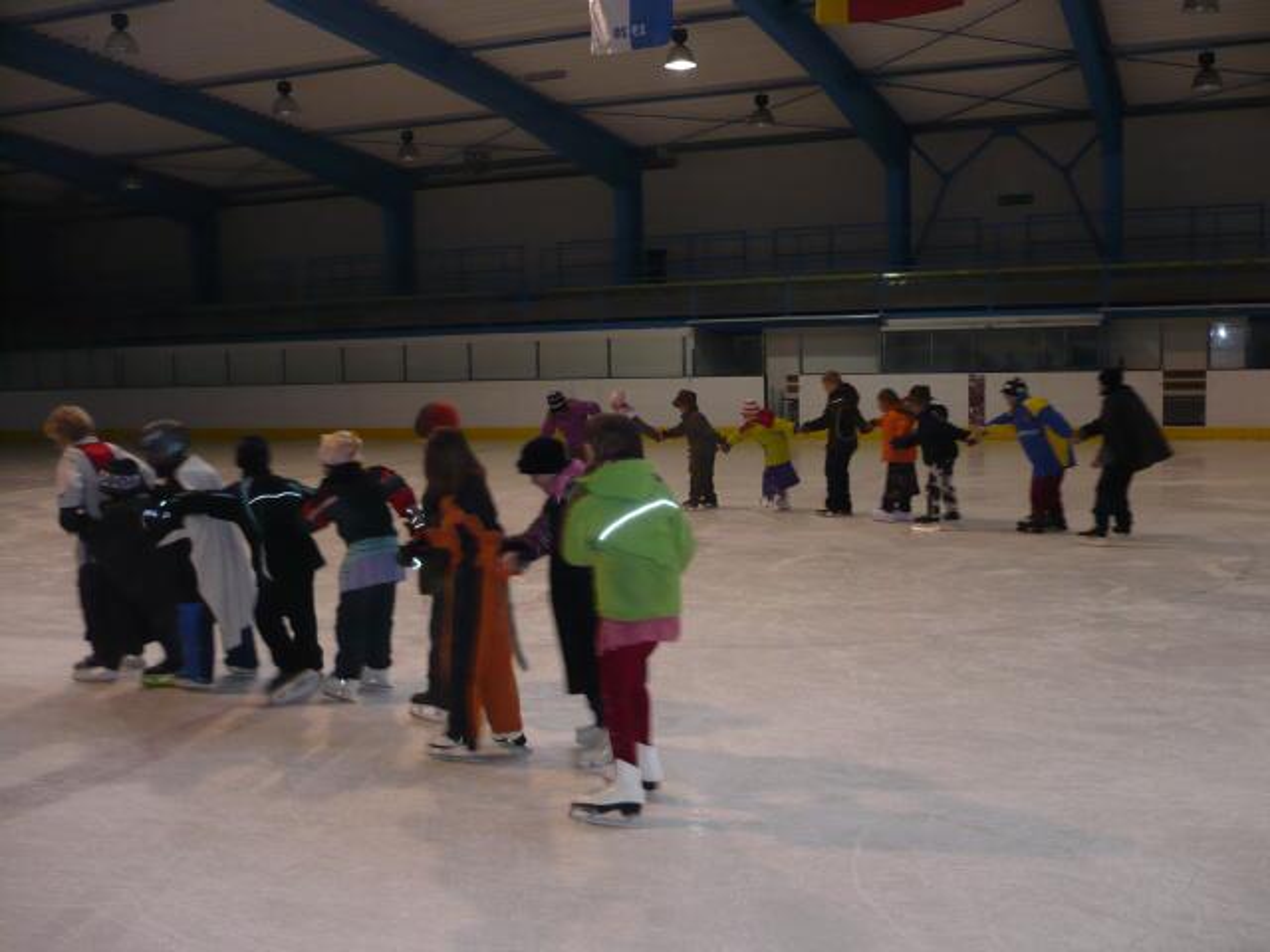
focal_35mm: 35
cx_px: 635
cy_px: 476
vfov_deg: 40.7
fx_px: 1284
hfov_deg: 52.6
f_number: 2.8
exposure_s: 1/30
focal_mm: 5.8
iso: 200
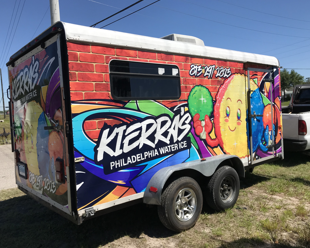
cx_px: 157
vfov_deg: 48.5
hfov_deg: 58.8
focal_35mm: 30
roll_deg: +2.6
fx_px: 275
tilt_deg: -3.2
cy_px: 121
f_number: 1.8
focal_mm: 3.99
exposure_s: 1/2994
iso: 20
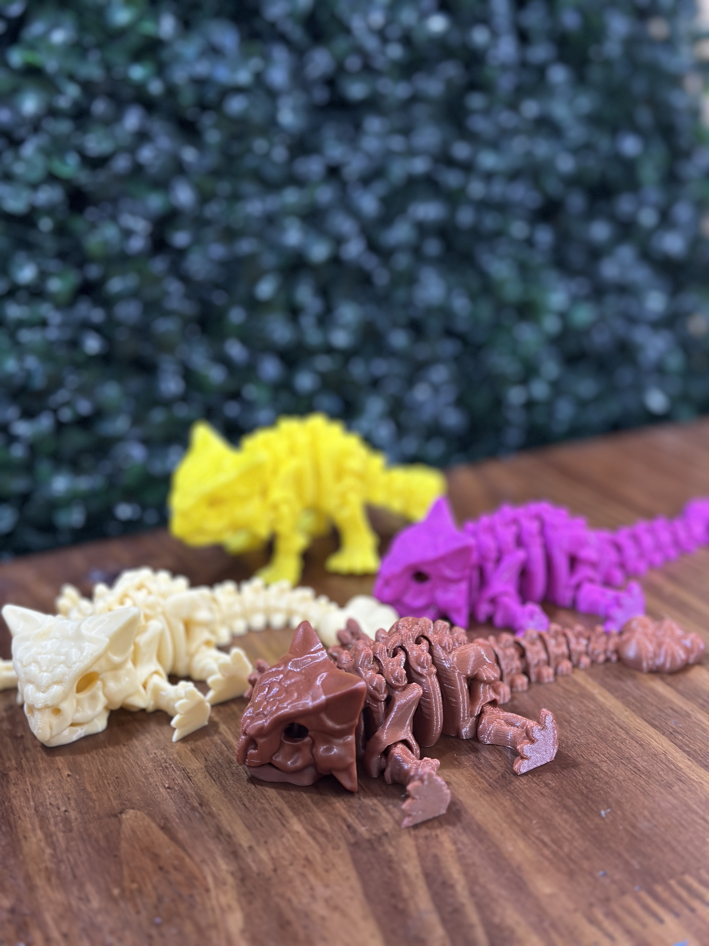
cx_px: 354
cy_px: 473
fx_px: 1311
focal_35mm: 48
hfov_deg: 30.3
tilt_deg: -19.1
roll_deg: +2.9
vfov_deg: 39.7
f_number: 1.78
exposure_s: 1/50
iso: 320
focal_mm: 6.86
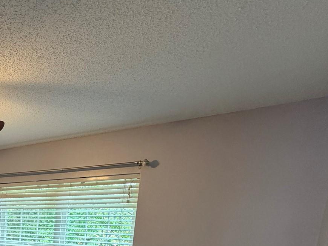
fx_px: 313
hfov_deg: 43.3
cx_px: -31
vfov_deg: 35.6
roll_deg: -0.8
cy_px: 280
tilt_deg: -9.5
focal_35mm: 33
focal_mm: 2.22
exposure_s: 1/60
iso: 250
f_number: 2.2
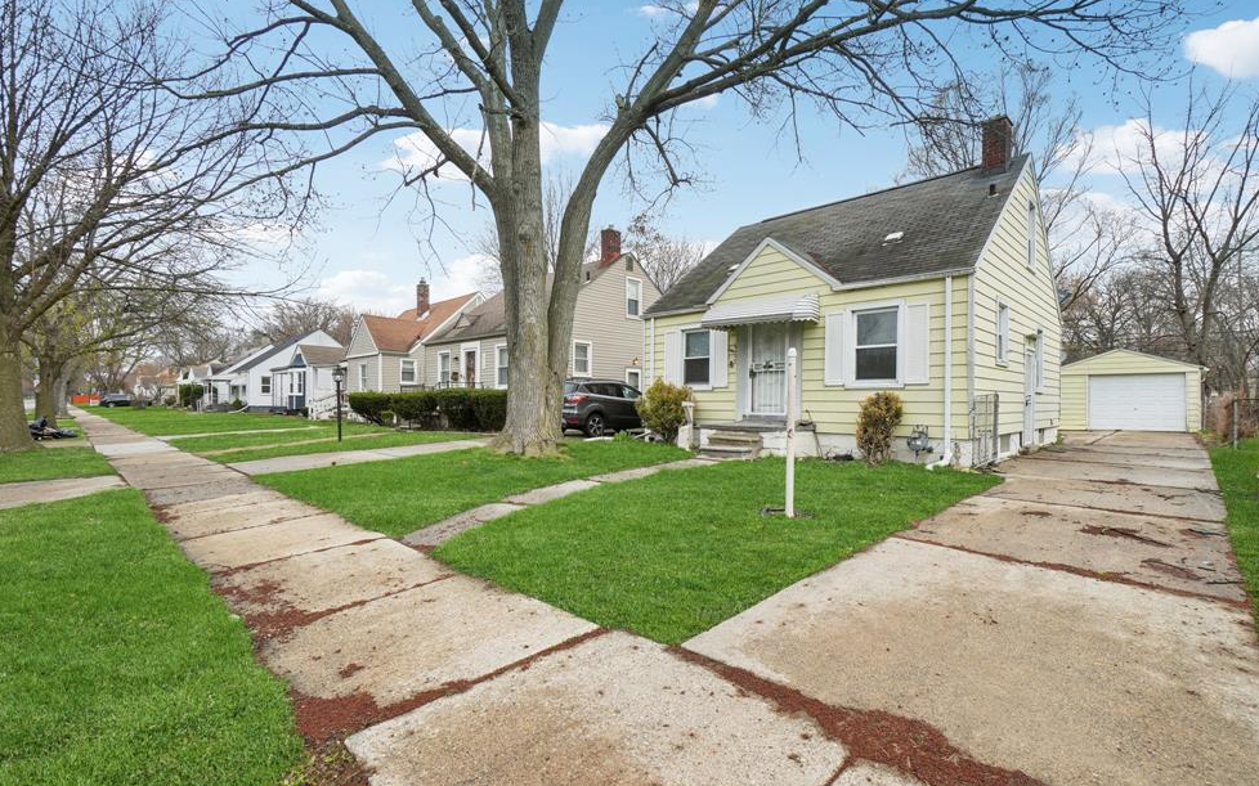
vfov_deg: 71.2
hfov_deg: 97.8
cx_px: 640
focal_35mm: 16
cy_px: 413
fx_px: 549
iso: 100
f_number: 8
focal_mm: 10
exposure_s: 1/250
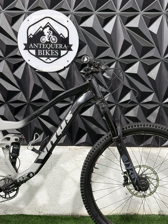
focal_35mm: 60
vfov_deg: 32.2
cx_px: 105
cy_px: 109
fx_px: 388
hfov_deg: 24.3
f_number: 1.78
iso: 200
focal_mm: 6.76
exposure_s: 1/60
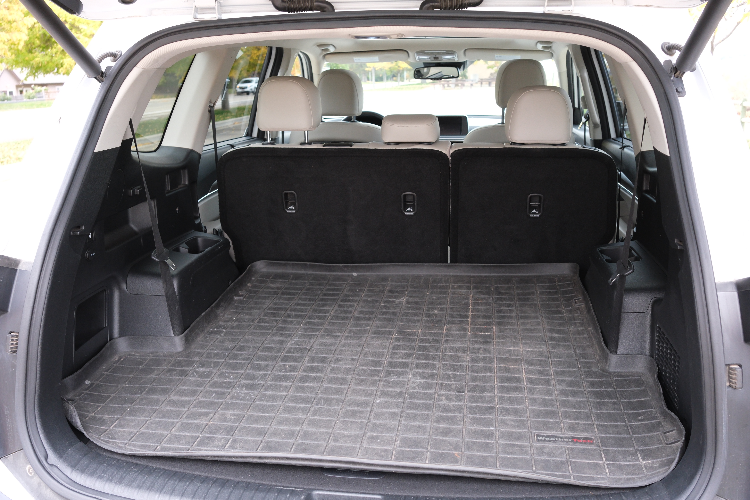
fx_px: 729
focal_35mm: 35
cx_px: 375
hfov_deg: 54.4
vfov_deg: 37.9
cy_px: 250
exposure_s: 1/140
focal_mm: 23
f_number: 4.5
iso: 1000
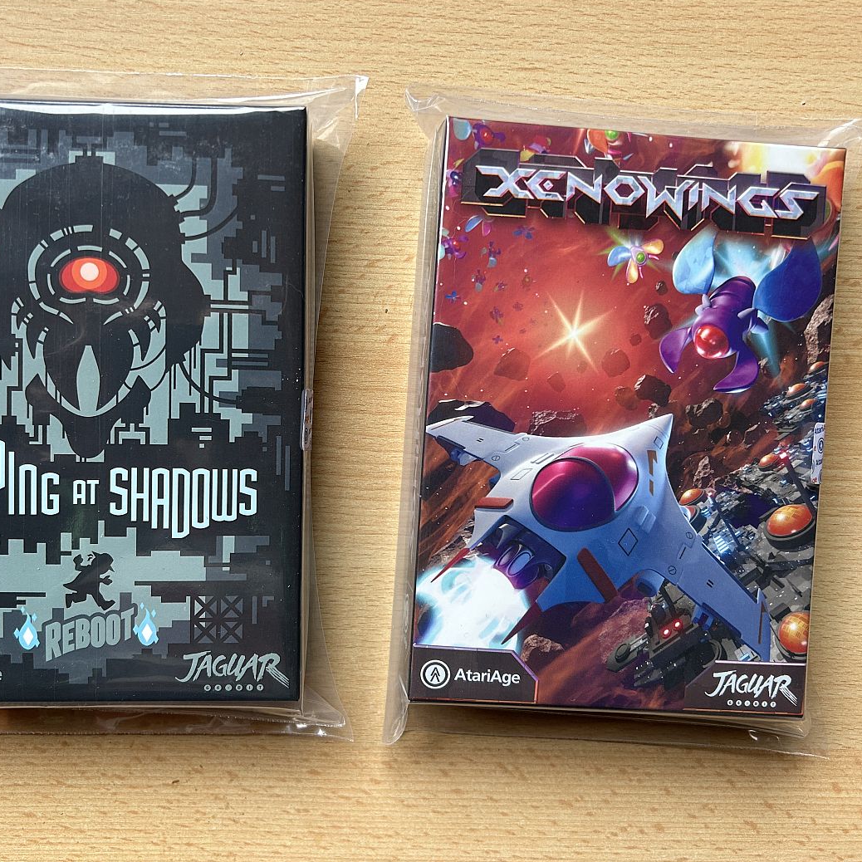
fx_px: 873
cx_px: 362
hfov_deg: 52.3
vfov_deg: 52.5
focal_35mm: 31
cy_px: 429
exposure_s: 1/121
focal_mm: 5.7
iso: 125
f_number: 1.5
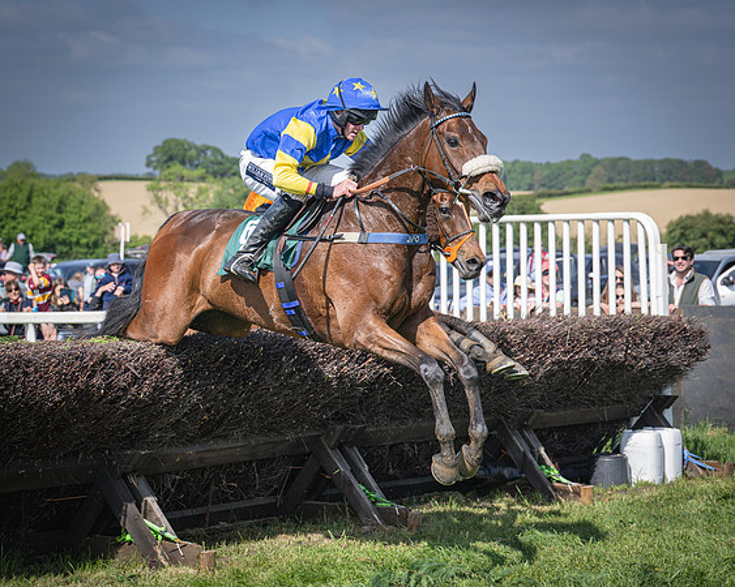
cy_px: 299
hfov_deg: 20.0
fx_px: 2087
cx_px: 341
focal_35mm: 96
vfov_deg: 16.0
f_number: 4
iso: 200
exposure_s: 1/1600
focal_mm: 70
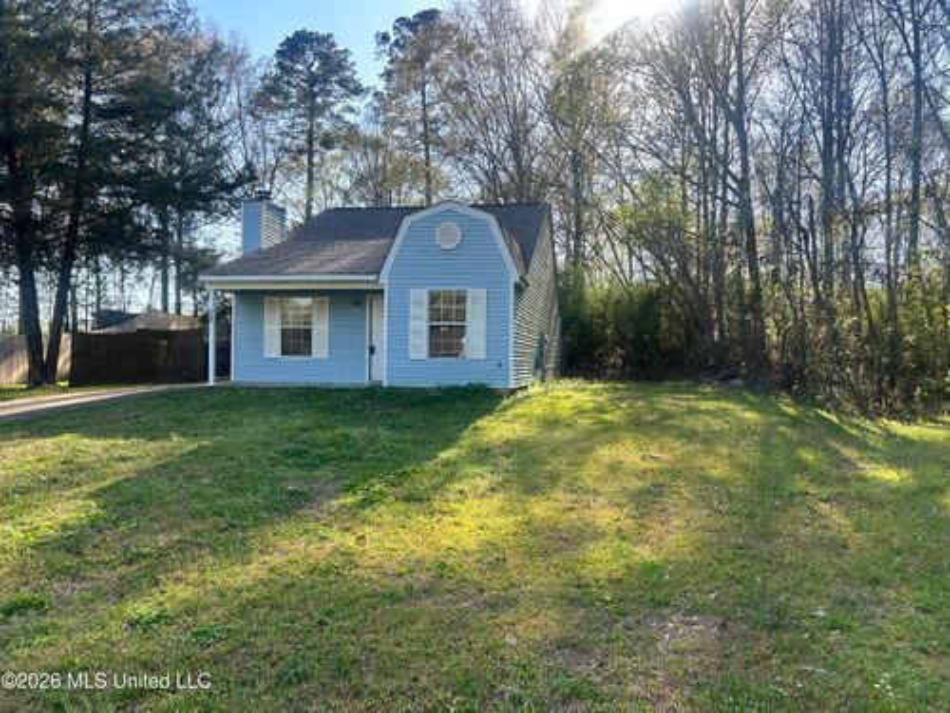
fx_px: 714
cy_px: 356
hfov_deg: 67.3
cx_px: 475
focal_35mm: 26
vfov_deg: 53.1
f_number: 1.5
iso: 50
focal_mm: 5.7
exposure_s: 1/924
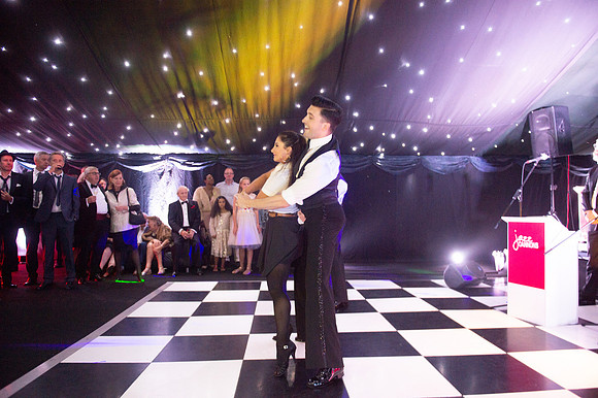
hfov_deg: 73.8
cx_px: 299
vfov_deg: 53.1
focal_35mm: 24
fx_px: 398
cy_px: 199
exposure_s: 1/40
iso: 2000
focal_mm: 24
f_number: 2.8
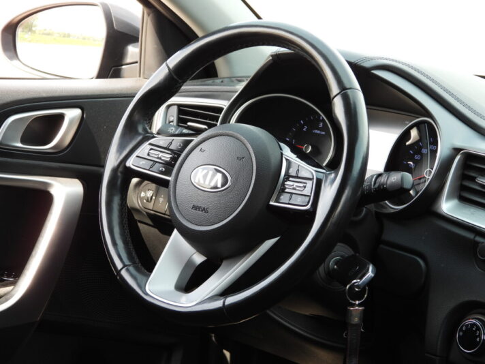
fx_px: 1121
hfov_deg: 24.4
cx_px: 242
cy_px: 182
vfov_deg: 18.4
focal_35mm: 80
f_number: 3.5
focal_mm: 14.4
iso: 100
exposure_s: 1/100
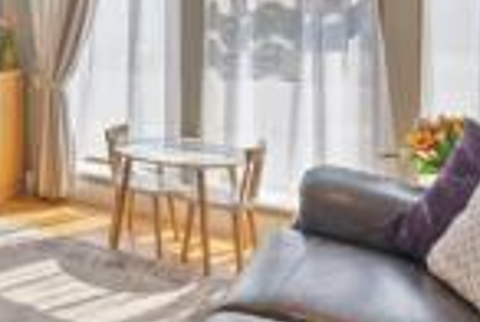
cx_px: -69
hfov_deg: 39.0
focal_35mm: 39
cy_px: -18
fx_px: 521
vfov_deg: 31.2
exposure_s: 1/20
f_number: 11
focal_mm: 12
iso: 640
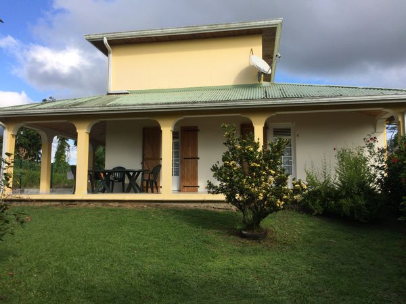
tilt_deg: +4.0
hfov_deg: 61.7
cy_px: 152
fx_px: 340
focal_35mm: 29
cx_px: 203
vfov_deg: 48.2
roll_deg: -0.1
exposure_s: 1/1414
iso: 32
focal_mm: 4.15
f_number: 2.2
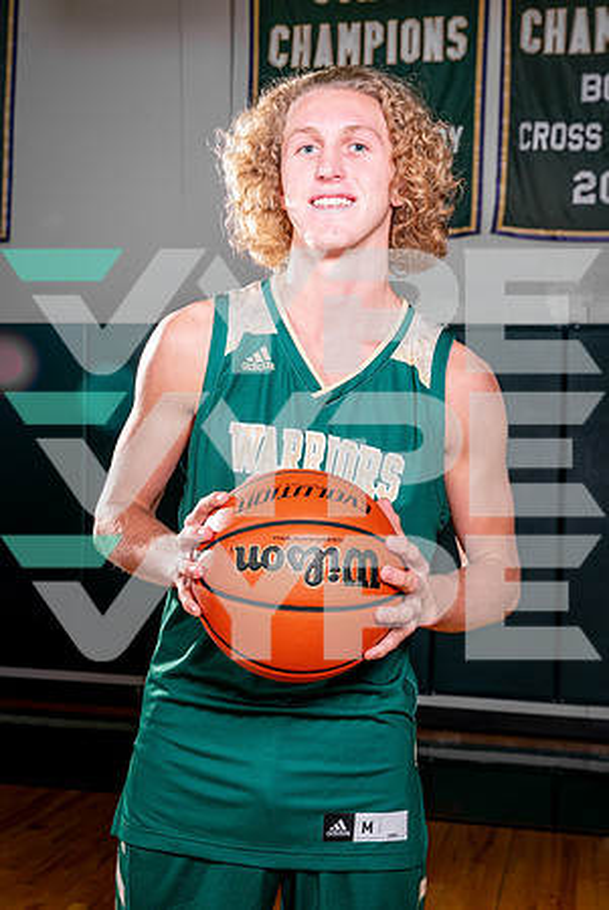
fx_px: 1215
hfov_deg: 28.1
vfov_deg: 41.1
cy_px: 455
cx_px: 304
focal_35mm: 48
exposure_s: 1/60
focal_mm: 48
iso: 200
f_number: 8
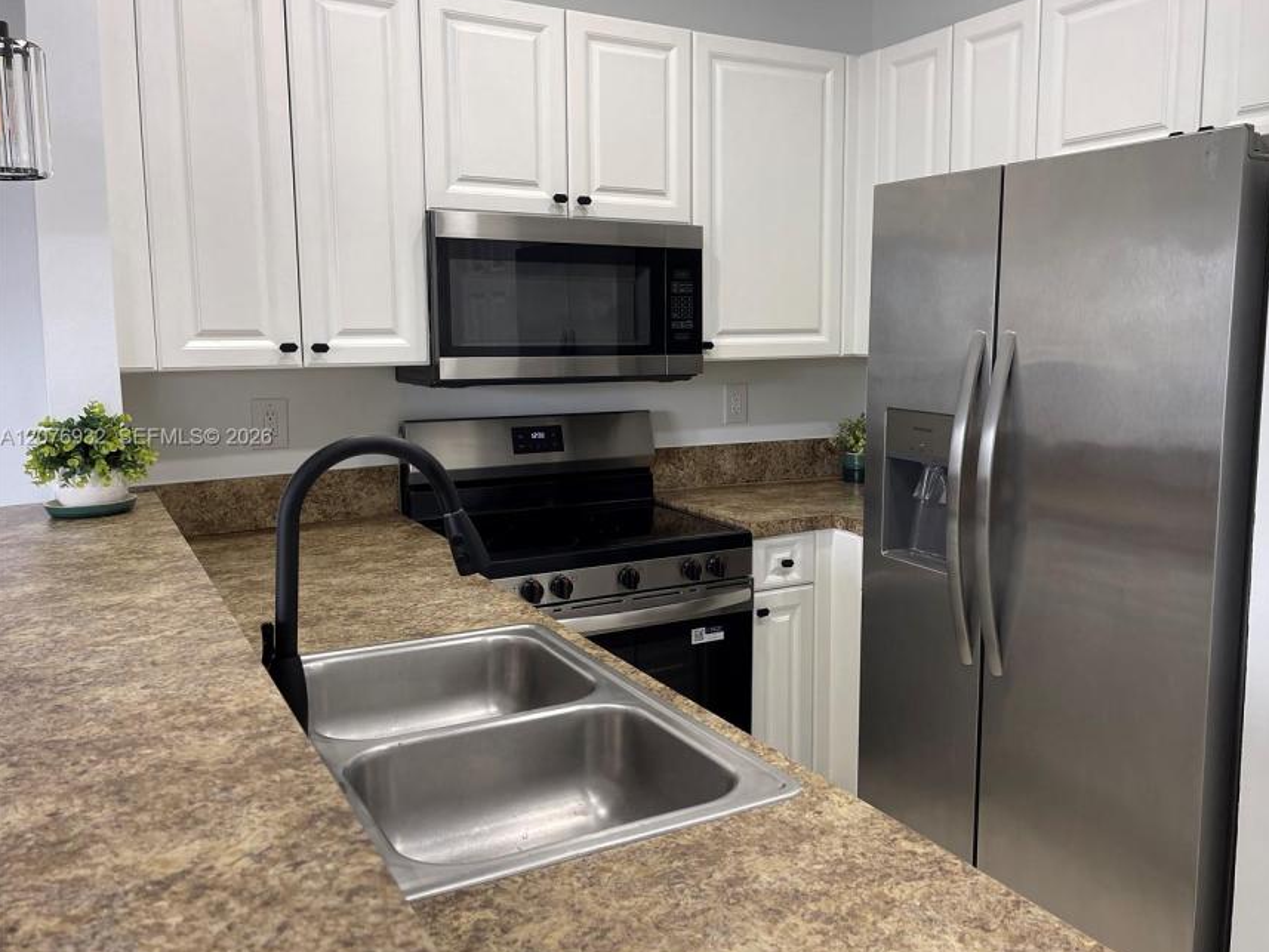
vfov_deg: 49.7
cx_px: 706
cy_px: 438
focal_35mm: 28
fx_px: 1027
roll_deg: -2.8
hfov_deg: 63.3
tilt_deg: -6.3
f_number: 1.6
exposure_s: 1/120
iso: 125
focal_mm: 5.1
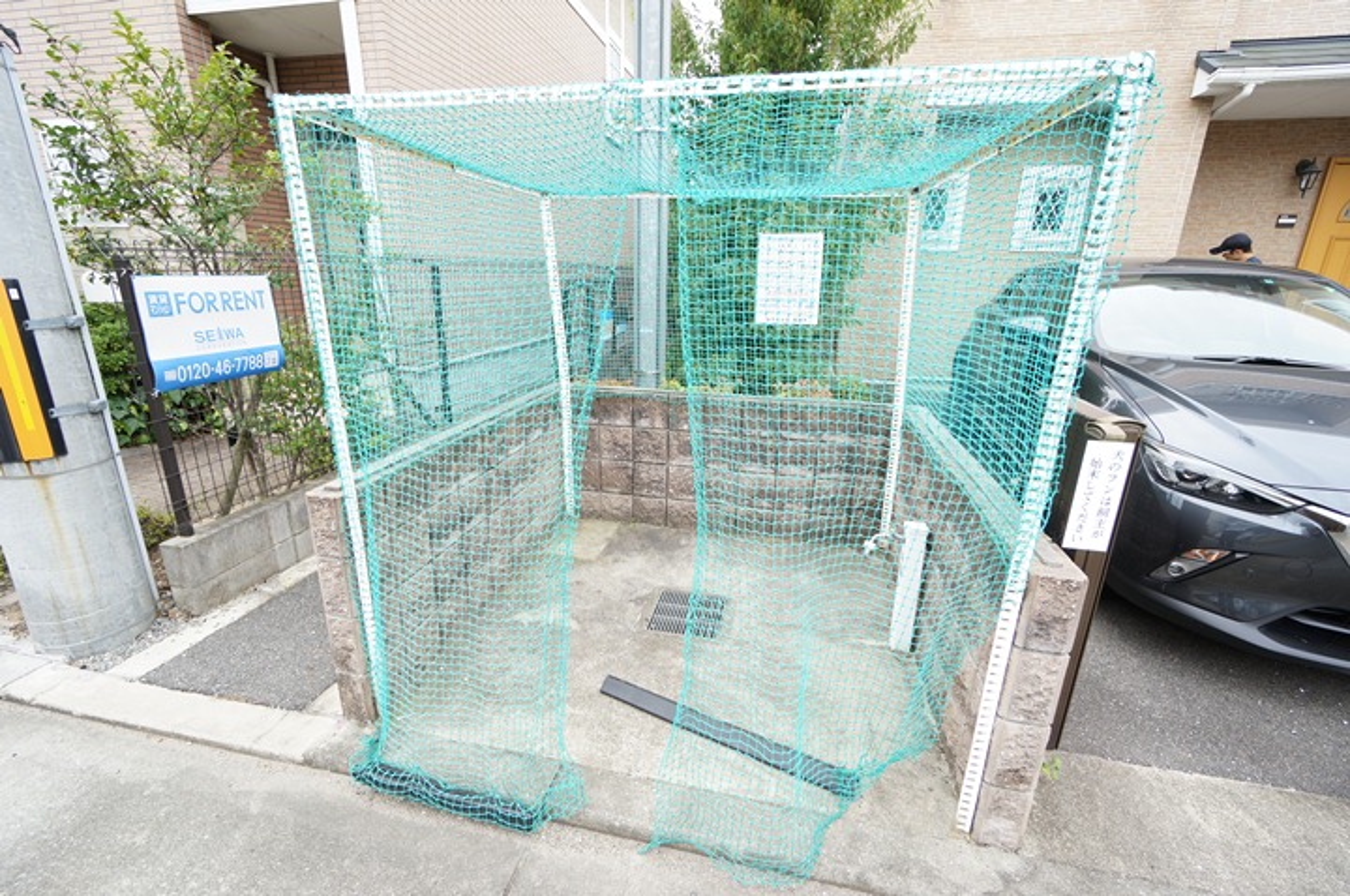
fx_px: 562
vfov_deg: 77.2
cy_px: 448
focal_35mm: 15
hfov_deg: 100.5
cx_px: 675
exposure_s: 1/80
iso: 100
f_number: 4.5
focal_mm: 10
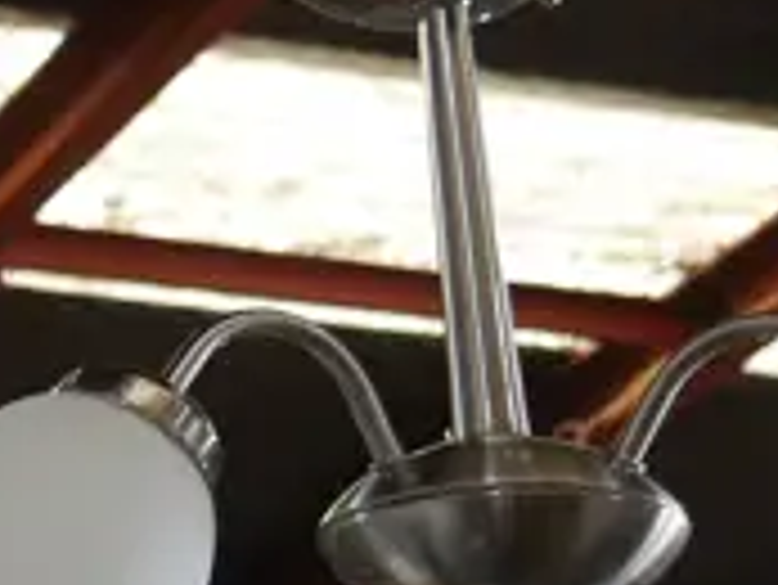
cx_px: -958
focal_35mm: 189
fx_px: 4251
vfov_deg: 7.9
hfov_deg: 9.5
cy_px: 457
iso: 200
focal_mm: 16
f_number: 3.6
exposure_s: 1/80
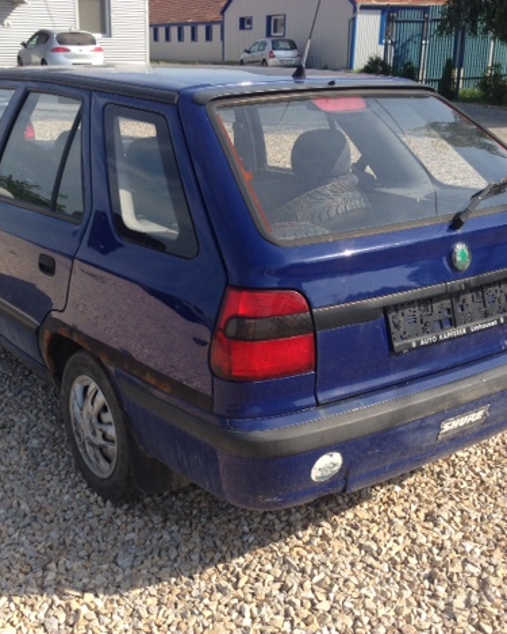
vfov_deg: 42.0
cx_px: 214
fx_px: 826
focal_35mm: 44
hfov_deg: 34.1
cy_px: 316
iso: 50
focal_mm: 4.13
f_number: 2.4
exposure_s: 1/903
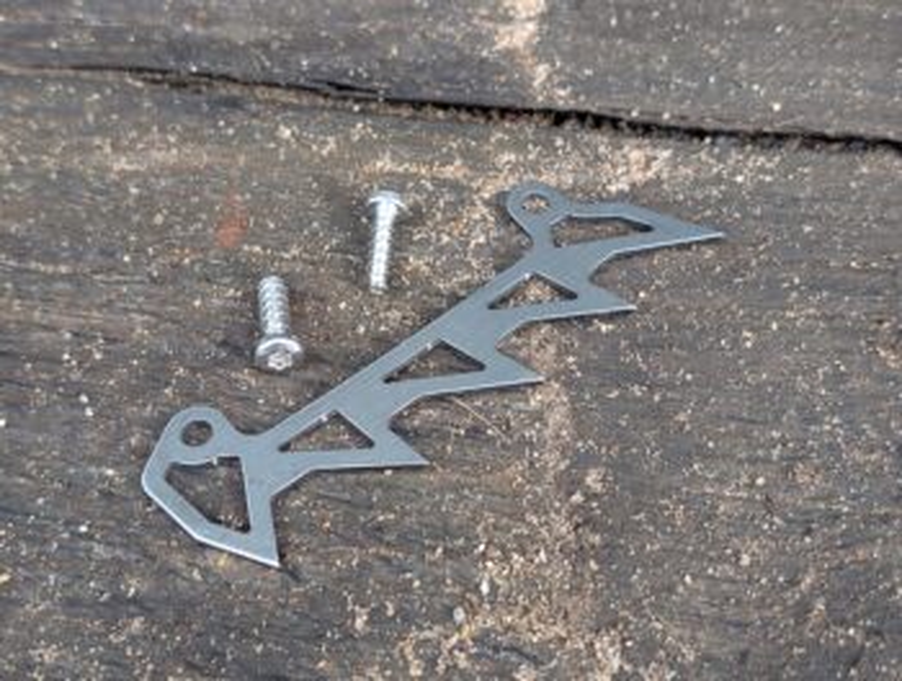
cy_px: 340
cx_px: 451
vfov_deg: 29.8
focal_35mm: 49
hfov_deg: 38.8
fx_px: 1279
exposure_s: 1/82.8
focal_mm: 6.9
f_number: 1.68
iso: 21
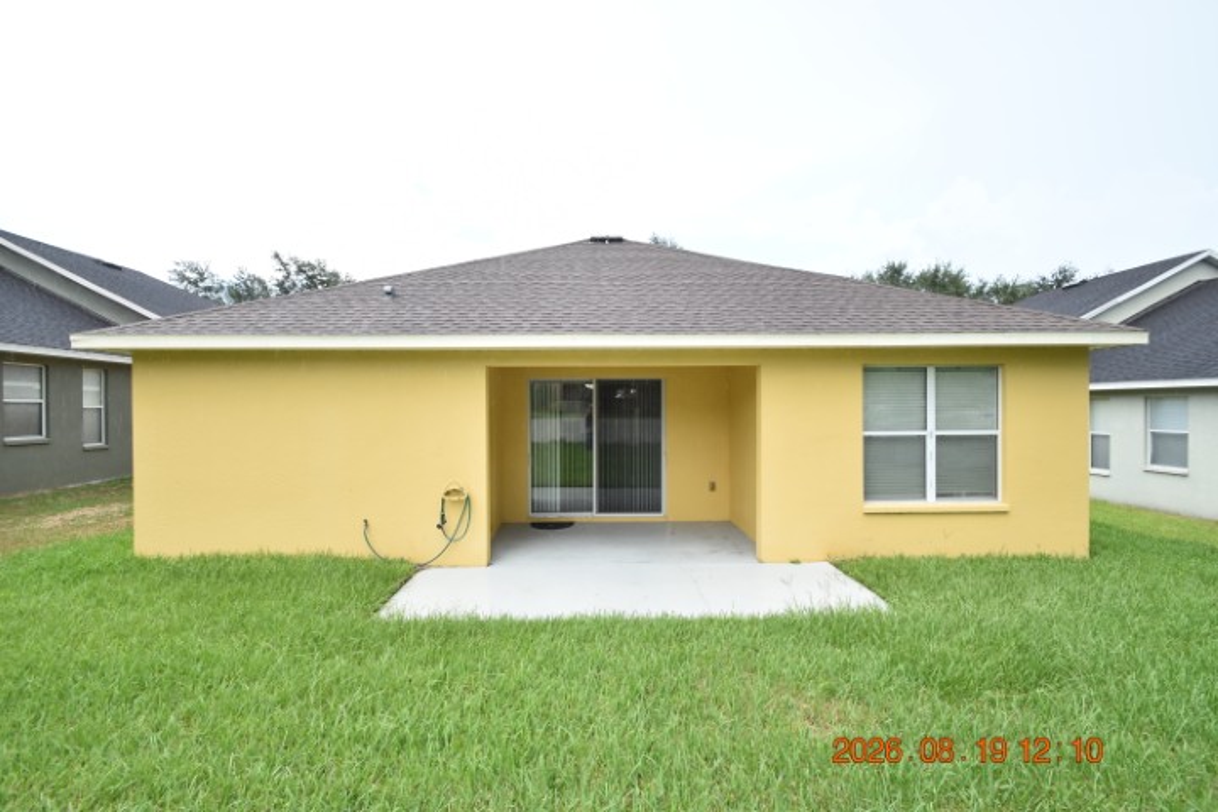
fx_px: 507
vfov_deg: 77.3
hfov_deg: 100.4
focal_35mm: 15
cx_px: 609
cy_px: 406
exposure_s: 1/250
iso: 400
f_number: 8
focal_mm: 10
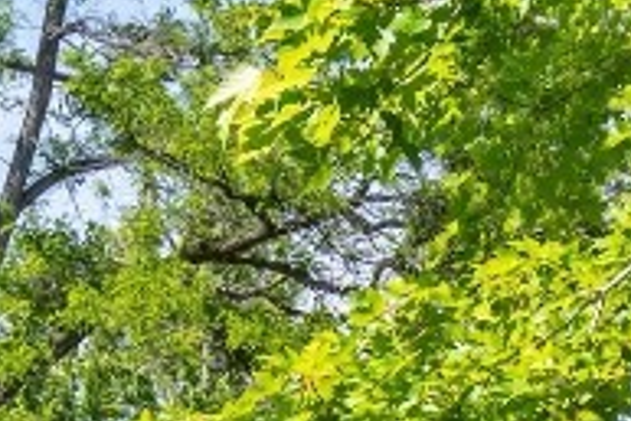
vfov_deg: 7.1
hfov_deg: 11.4
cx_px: 154
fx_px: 3140
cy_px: 1129
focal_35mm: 179
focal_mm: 20
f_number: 8
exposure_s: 1/2000
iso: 400
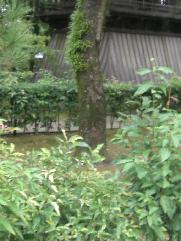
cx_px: 124
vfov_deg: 20.8
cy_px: 13
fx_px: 642
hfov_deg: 16.0
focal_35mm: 92
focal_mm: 6.2
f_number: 2.7
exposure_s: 1/60
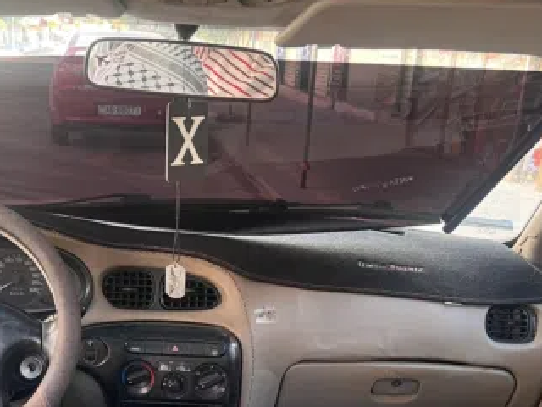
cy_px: 329
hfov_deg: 36.4
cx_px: 181
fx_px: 814
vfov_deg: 27.4
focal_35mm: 52
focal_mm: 5.7
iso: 125
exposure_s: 1/65
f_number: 1.5
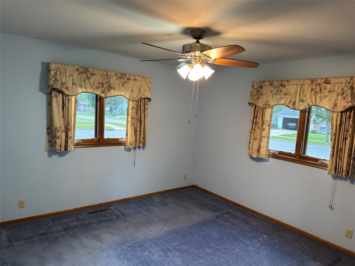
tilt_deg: -5.0
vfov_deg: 56.8
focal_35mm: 24
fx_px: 246
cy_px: 133
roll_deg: -3.9
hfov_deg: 71.6
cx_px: 178
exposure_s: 1/60
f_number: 1.78
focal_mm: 6.86
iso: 160
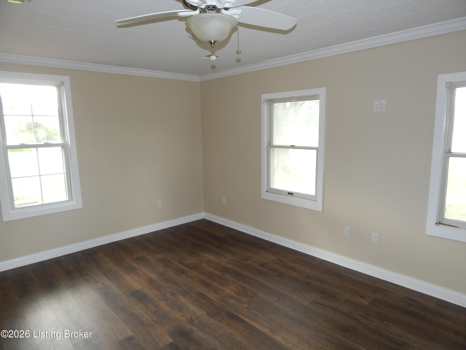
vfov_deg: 58.9
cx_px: 233
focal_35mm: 23
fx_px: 310
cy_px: 175
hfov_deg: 73.9
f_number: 3
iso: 200
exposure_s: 1/30
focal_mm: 4
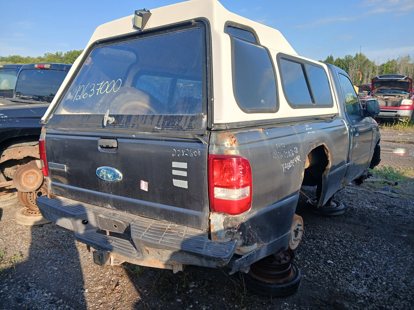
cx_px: 207
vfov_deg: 53.1
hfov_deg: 67.3
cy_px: 155
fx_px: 311
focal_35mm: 26
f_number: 1.8
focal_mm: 3.98
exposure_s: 1/195
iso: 20
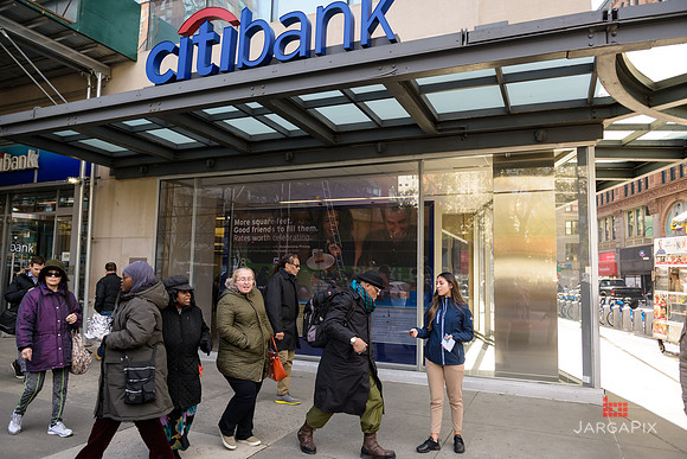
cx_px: 344
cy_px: 230
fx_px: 496
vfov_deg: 49.6
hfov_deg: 69.4
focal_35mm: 26
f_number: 3.2
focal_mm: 26
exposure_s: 1/800
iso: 400
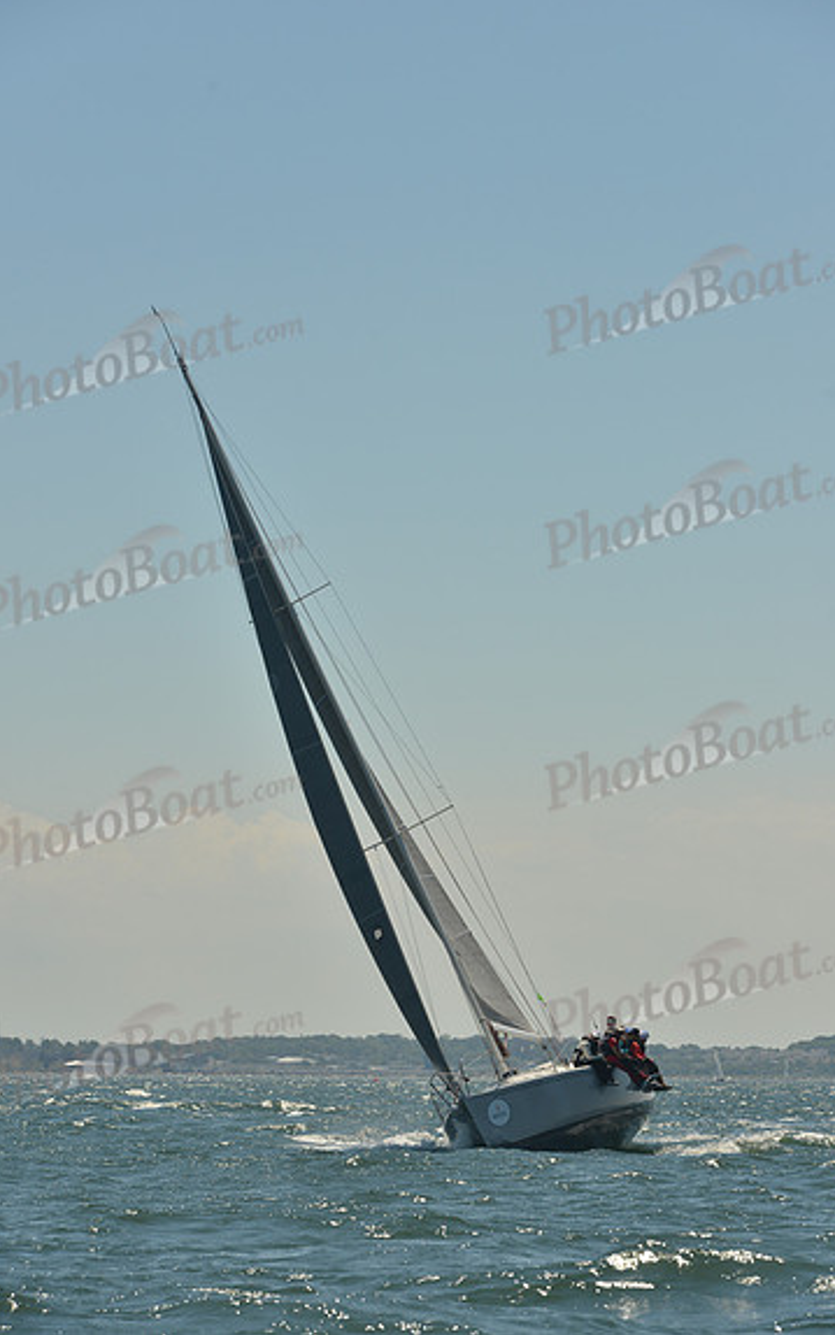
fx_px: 5059
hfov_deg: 9.4
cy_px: 663
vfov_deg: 15.0
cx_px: 424
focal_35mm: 139
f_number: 8
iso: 400
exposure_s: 1/800
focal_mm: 135
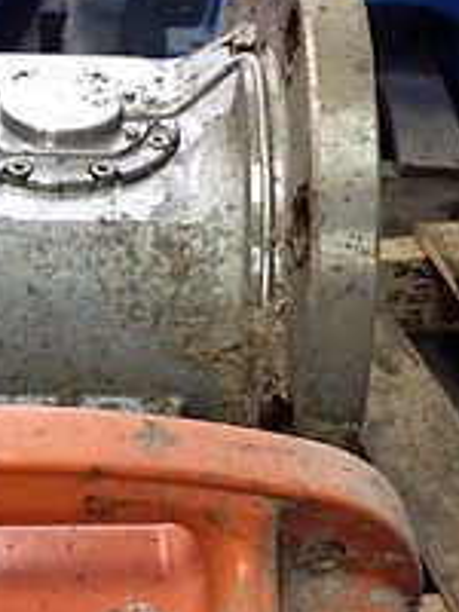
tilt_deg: -41.2
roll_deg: -2.6
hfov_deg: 24.8
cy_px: 471
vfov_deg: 32.5
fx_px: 1025
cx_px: 95
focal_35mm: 58
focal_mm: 4.15
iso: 320
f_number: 2.2
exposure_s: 1/30
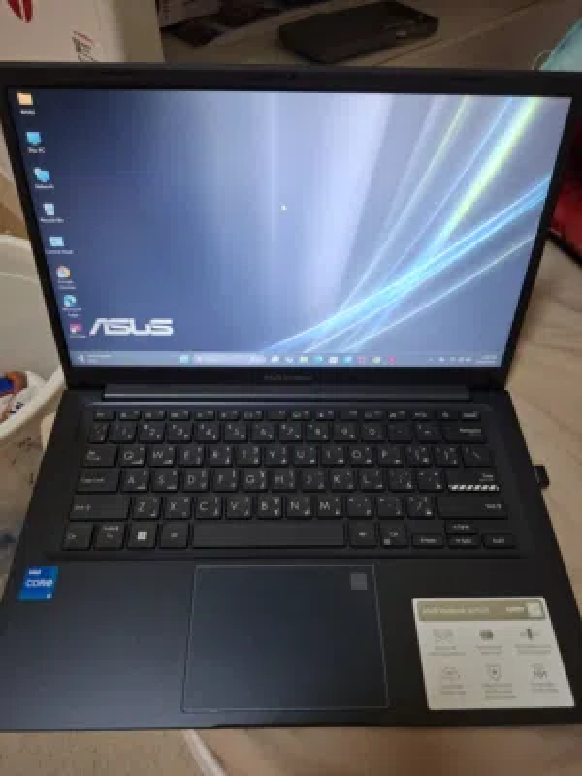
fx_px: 516
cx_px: 291
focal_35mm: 23
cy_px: 388
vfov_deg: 73.9
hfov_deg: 58.9
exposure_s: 1/50
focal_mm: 5.54
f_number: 1.8
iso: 320
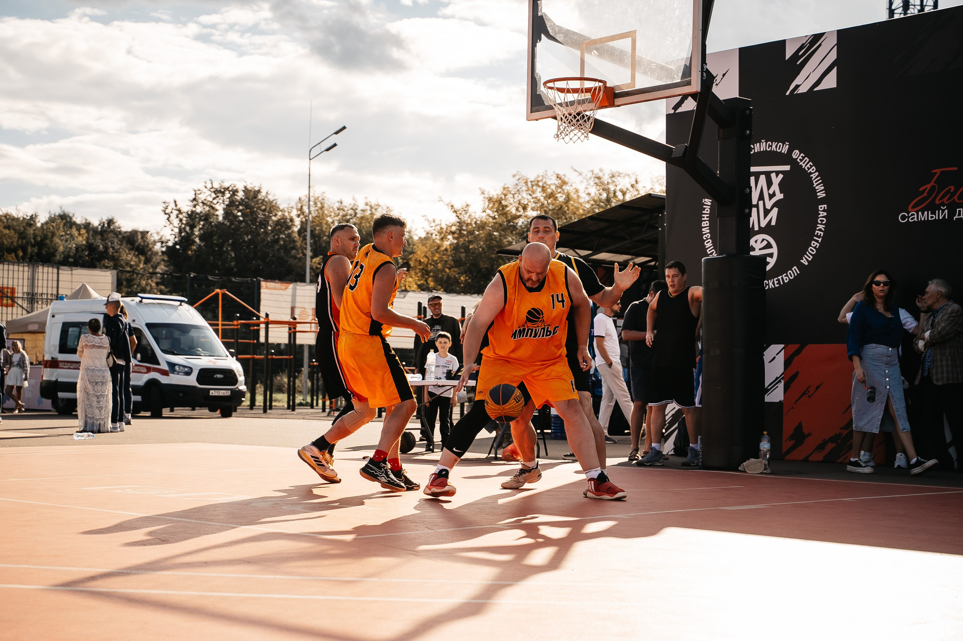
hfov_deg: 34.9
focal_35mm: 57
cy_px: 307
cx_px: 462
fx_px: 1532
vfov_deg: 23.7
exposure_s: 1/4000
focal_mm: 55
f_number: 3.5
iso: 250
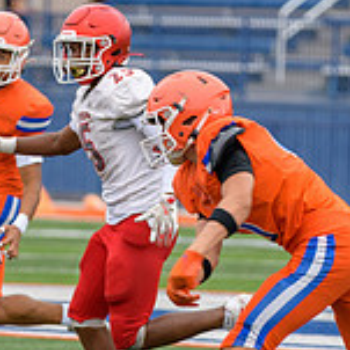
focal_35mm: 684
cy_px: 391
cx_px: 195
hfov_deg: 2.6
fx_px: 7824
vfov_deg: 2.6
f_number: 3.5
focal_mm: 210
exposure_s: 1/800
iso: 360
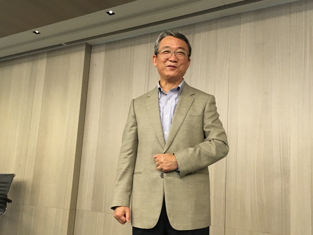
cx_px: 169
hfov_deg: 52.6
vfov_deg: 40.6
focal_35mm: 35
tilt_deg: +8.3
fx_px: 316
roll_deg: -2.3
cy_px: 136
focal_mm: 4.15
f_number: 2.2
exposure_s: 1/30
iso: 200
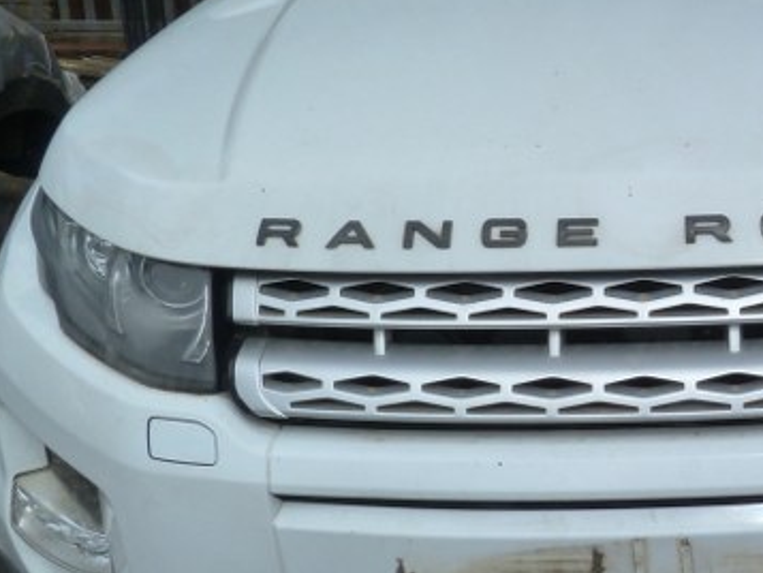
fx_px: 1235
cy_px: 274
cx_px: 710
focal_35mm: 56
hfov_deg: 32.4
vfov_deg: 26.1
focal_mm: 4.5
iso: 125
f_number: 5.6
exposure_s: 1/500
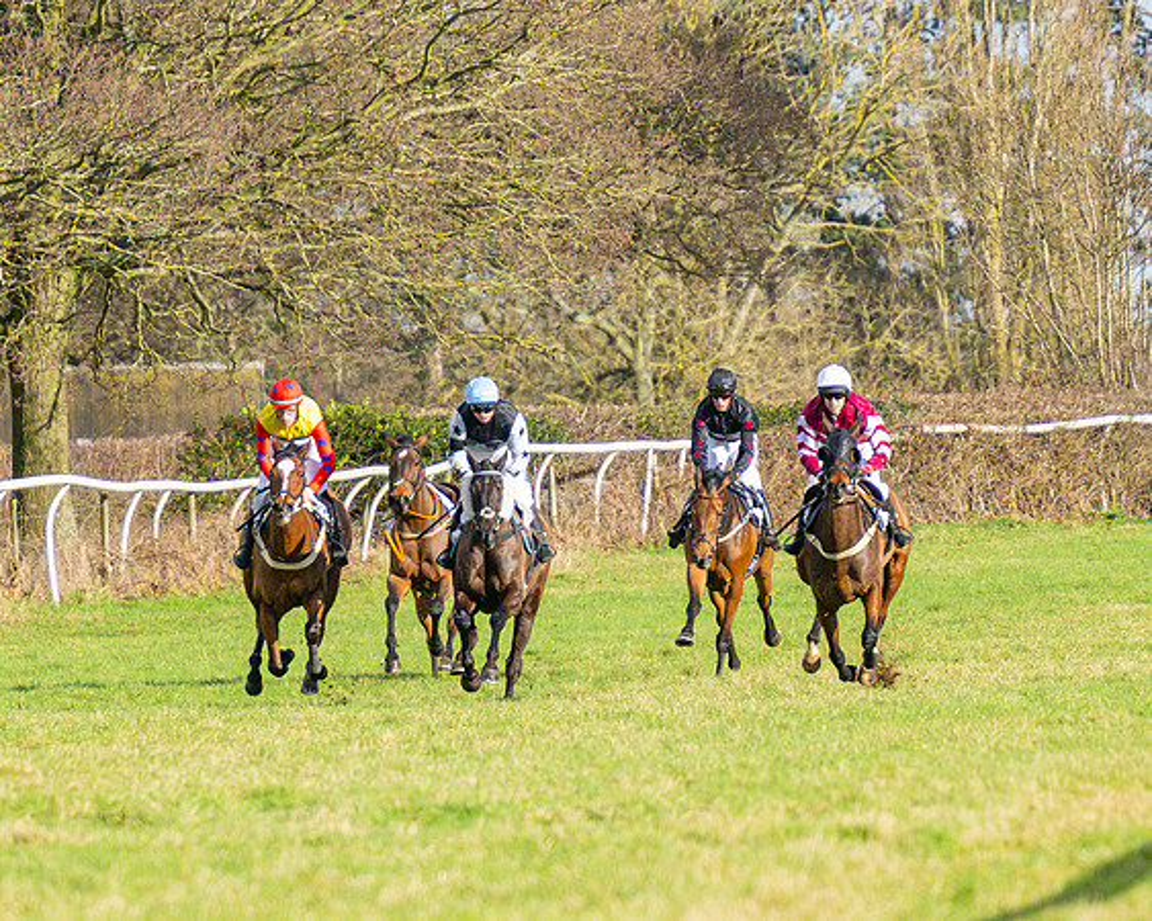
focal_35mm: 600
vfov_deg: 2.6
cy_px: 461
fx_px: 20443
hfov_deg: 3.2
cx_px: 533
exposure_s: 1/3200
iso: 400
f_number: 4
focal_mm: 210
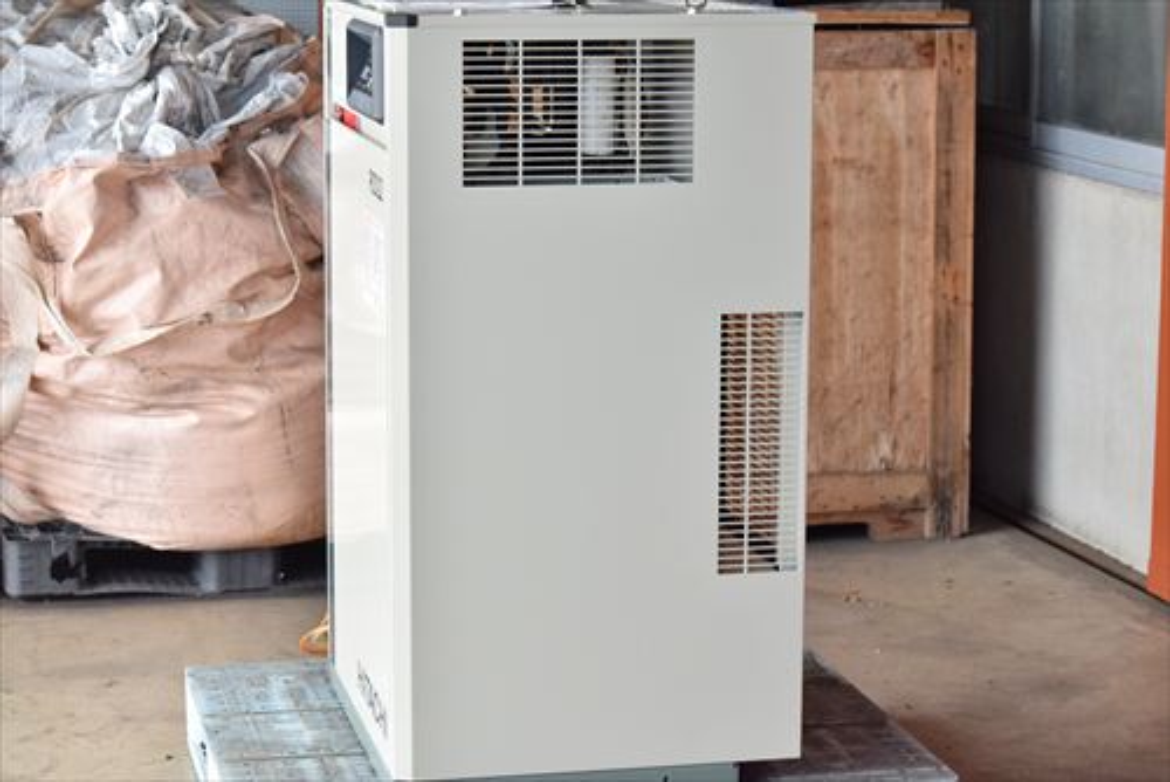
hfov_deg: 24.6
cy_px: 391
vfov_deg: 16.6
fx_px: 2683
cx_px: 585
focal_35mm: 82
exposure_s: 1/800
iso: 1250
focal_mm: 55
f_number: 6.3
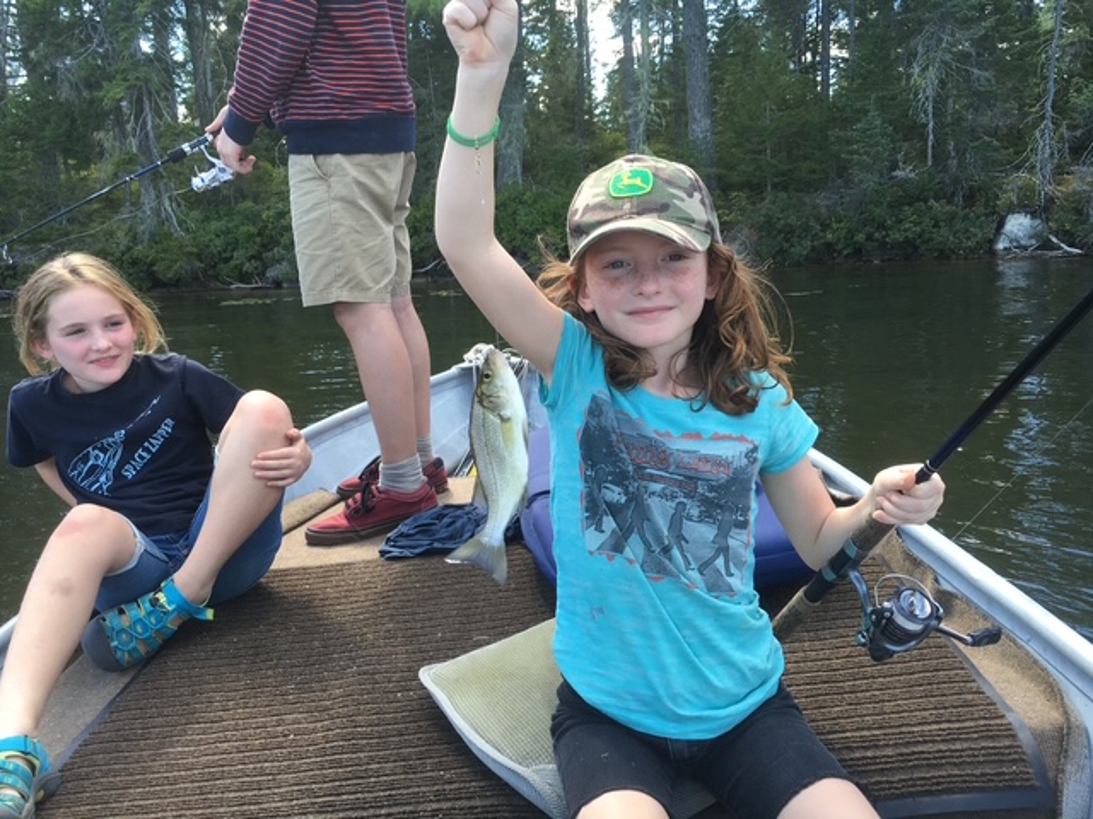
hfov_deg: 61.7
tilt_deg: -8.9
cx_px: 546
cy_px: 410
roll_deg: +2.8
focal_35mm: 29
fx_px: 916
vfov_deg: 48.2
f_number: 2.2
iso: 25
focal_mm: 4.15
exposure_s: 1/166
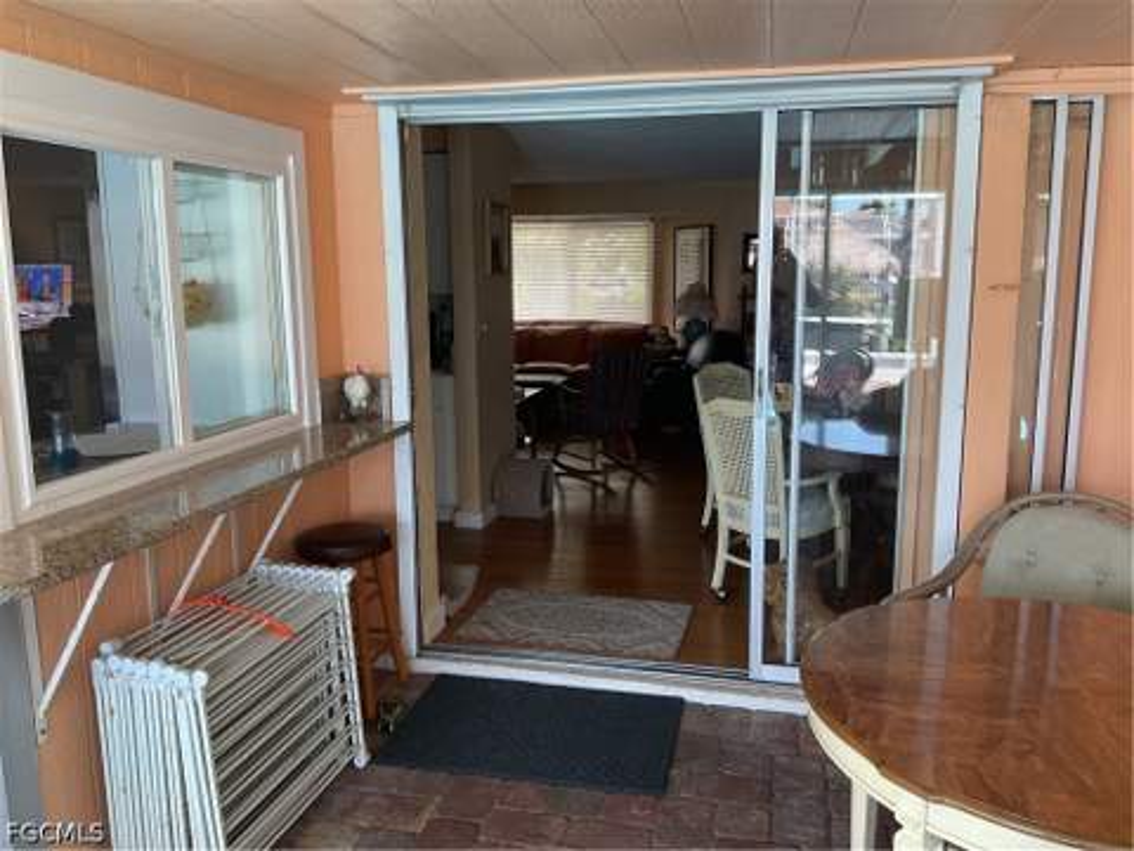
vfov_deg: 48.2
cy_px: 426
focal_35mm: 29
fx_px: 950
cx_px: 567
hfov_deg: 61.7
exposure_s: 1/60
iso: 40
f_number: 1.8
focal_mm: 3
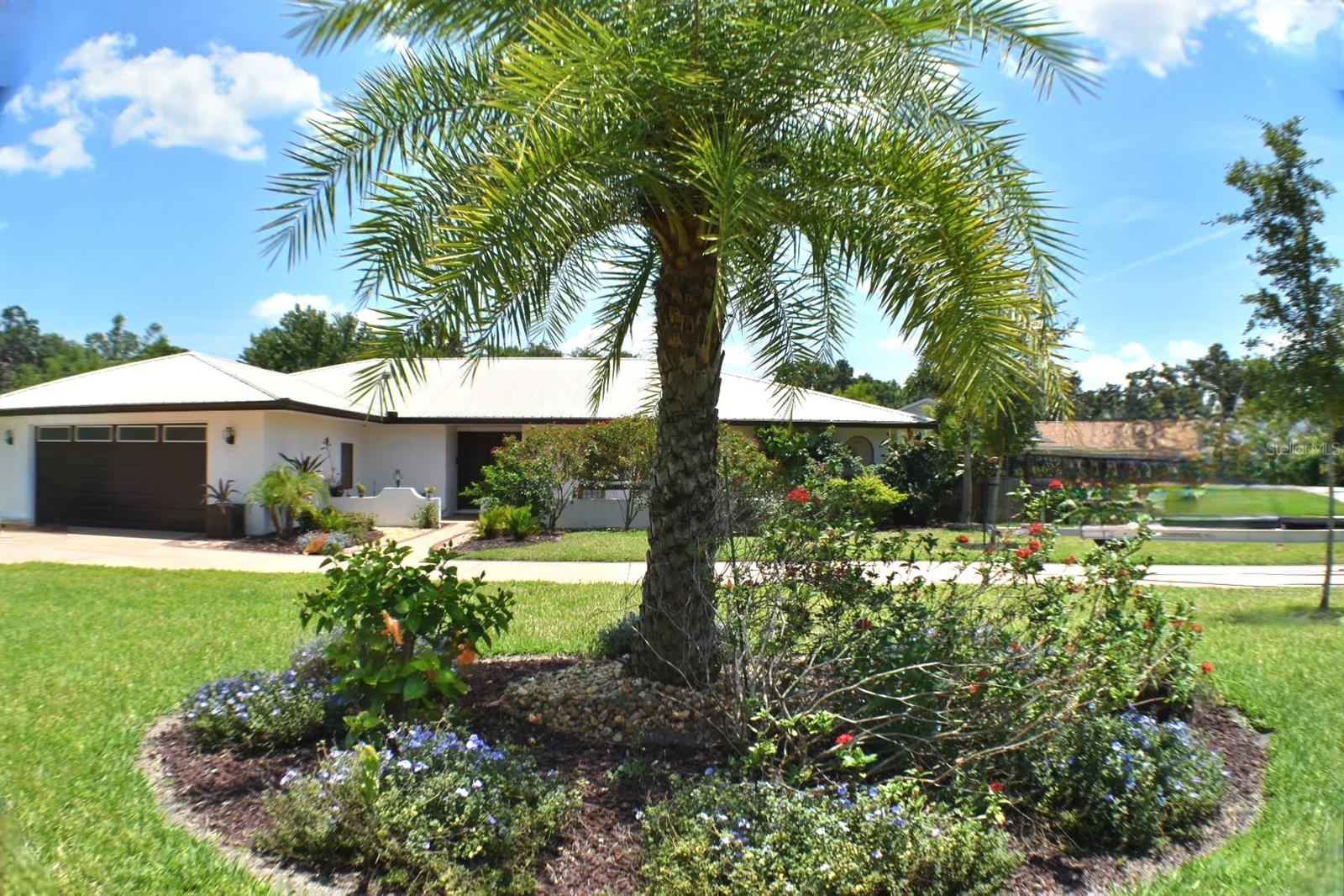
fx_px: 1232
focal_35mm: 33
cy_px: 448
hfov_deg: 57.2
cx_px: 672
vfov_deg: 40.0
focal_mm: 22
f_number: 10
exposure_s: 1/400
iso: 200
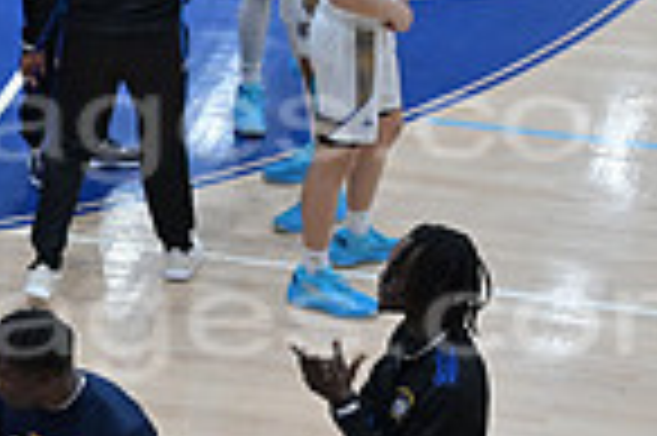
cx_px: -266
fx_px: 3609
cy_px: 423
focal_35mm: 198
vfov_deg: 6.9
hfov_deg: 10.1
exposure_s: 1/400
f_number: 4
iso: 3200
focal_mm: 50
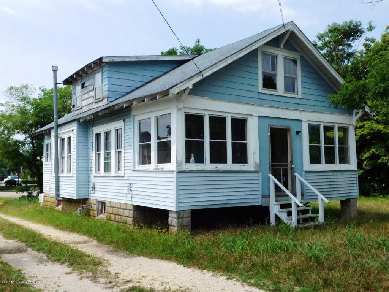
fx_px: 405
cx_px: 194
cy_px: 146
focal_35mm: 36
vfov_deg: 39.7
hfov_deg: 51.4
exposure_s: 1/1250
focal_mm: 6.3
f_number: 3.5
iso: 125
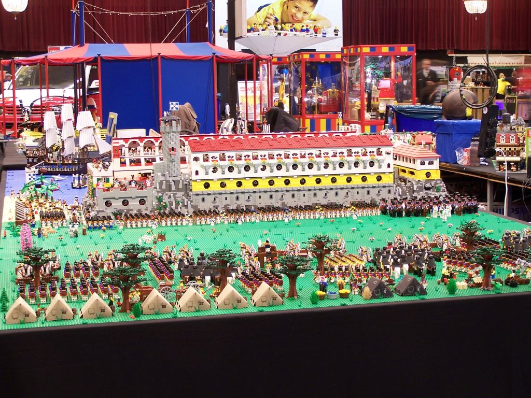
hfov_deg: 30.3
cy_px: 199
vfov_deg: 22.9
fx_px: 982
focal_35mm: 64
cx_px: 266
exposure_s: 1/2
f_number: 3.2
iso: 80
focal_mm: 10.7
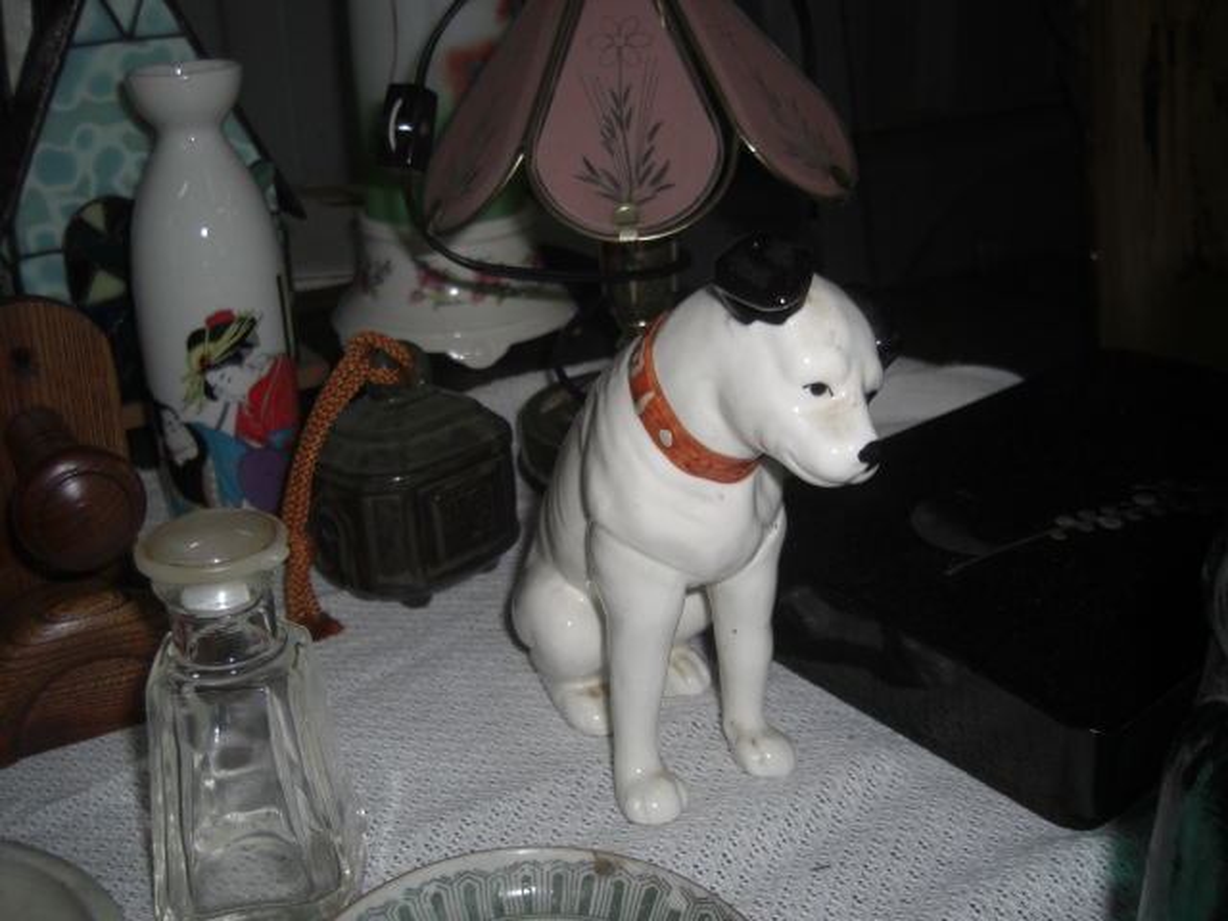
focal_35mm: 38
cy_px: 460
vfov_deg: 37.7
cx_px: 614
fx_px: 1348
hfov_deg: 49.0
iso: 80
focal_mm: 7.9
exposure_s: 1/60
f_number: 2.8
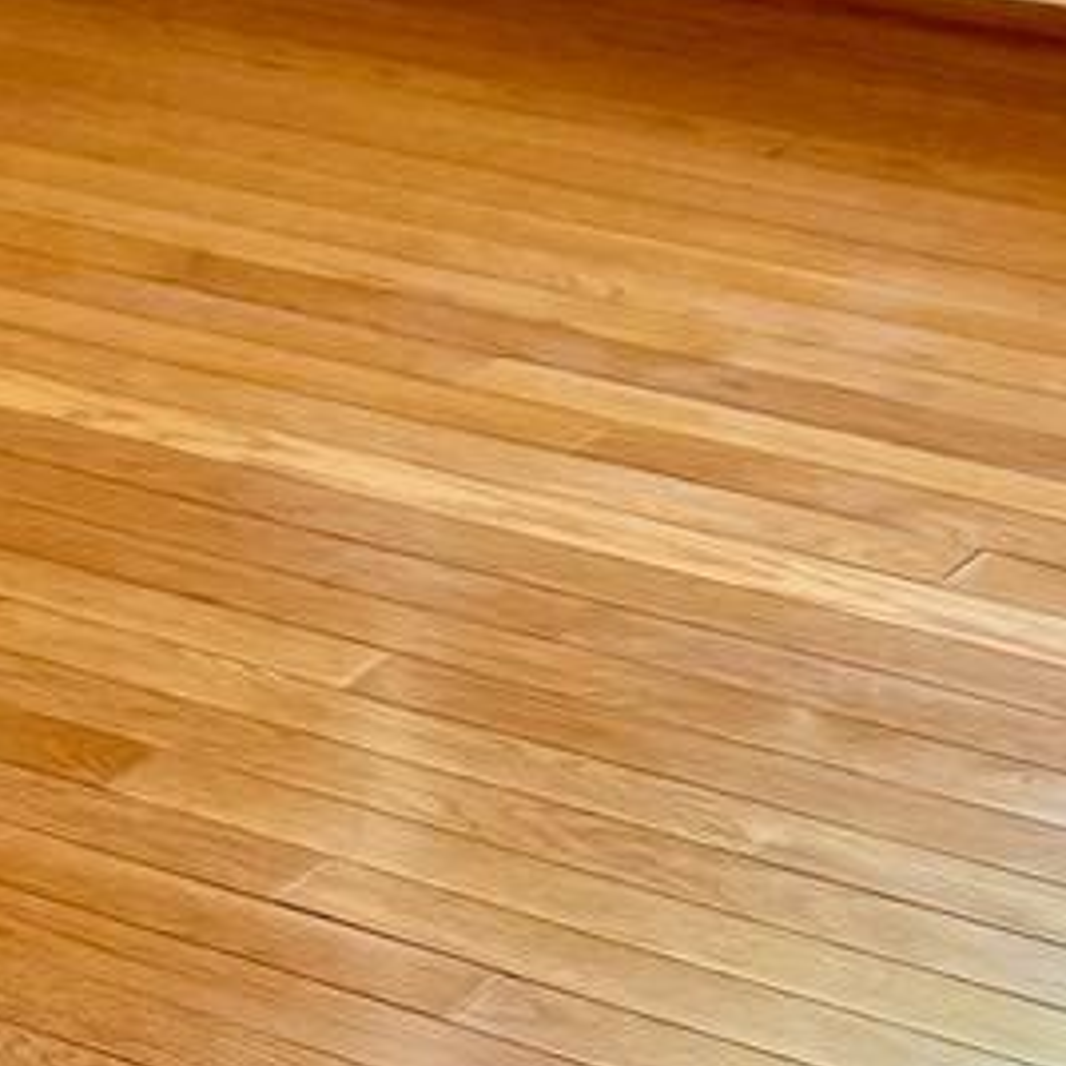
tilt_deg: -7.1
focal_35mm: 162
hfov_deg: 9.5
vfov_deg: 10.1
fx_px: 5644
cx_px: -1539
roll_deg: +4.0
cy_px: -935
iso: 200
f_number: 1.78
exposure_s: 1/191
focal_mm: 6.76
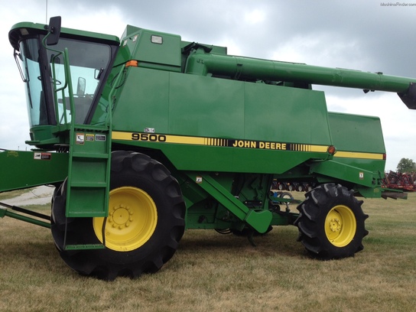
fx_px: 421
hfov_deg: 52.6
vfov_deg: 40.7
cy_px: 156
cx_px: 208
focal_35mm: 35
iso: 64
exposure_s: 1/951
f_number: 2.4
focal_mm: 4.28
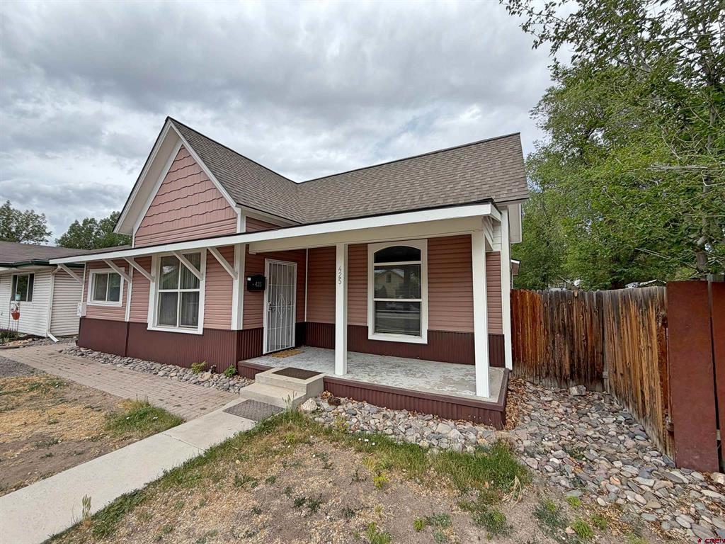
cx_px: 362
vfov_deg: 85.7
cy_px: 272
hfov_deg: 102.1
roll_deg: +0.3
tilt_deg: +4.2
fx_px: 293
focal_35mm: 14
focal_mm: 2.22
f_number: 2.2
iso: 20
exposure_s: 1/864
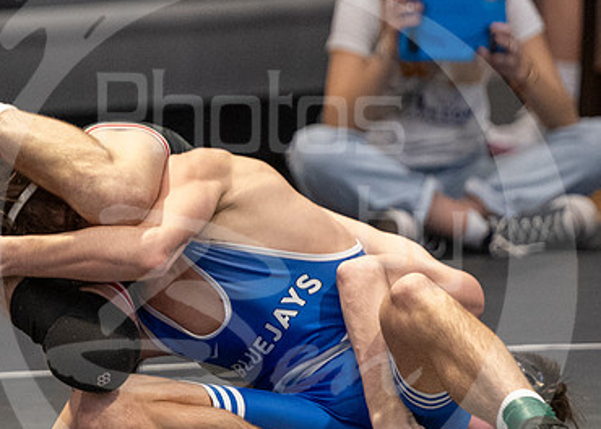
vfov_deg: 2.5
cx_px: 108
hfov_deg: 3.5
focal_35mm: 581
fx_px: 9913
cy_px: 591
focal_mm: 150
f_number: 2.8
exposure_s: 1/1000
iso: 3200
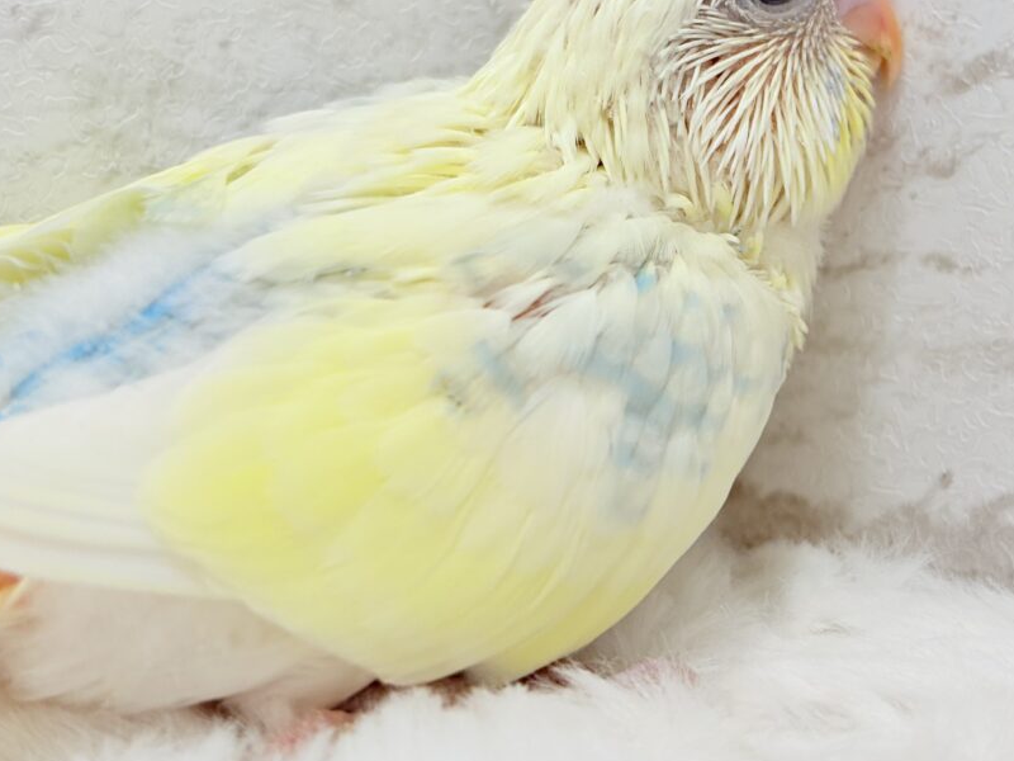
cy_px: 204
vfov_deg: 18.8
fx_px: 2285
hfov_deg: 25.0
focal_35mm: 78
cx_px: 627
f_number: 1.6
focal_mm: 5.96
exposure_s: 1/100
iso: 80
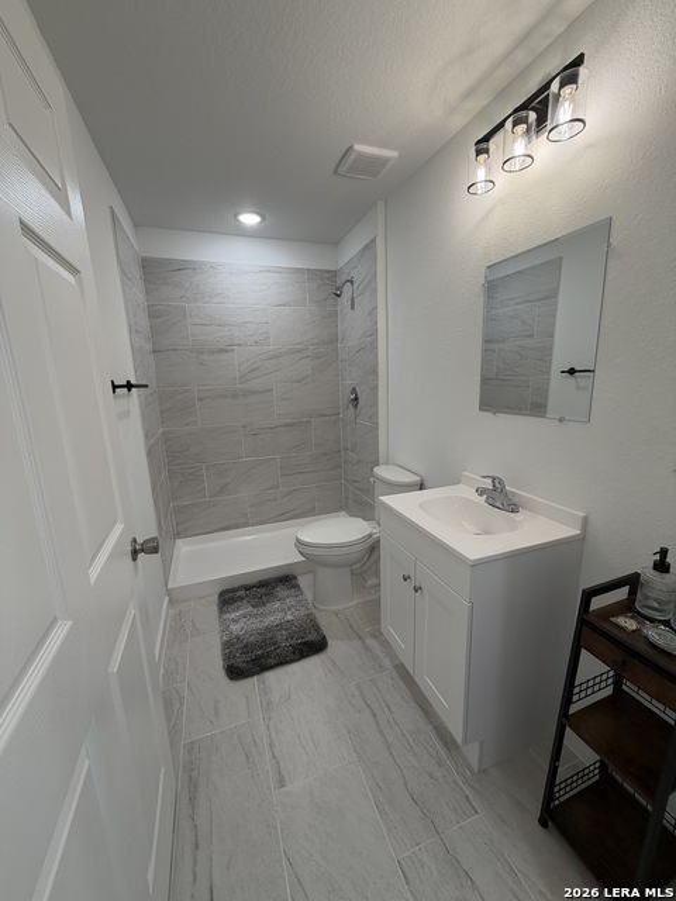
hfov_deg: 85.7
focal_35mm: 14
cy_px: 450
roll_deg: +1.3
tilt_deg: -11.4
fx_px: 365
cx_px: 338
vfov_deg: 102.1
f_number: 2.2
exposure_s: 1/120
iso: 125
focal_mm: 2.22
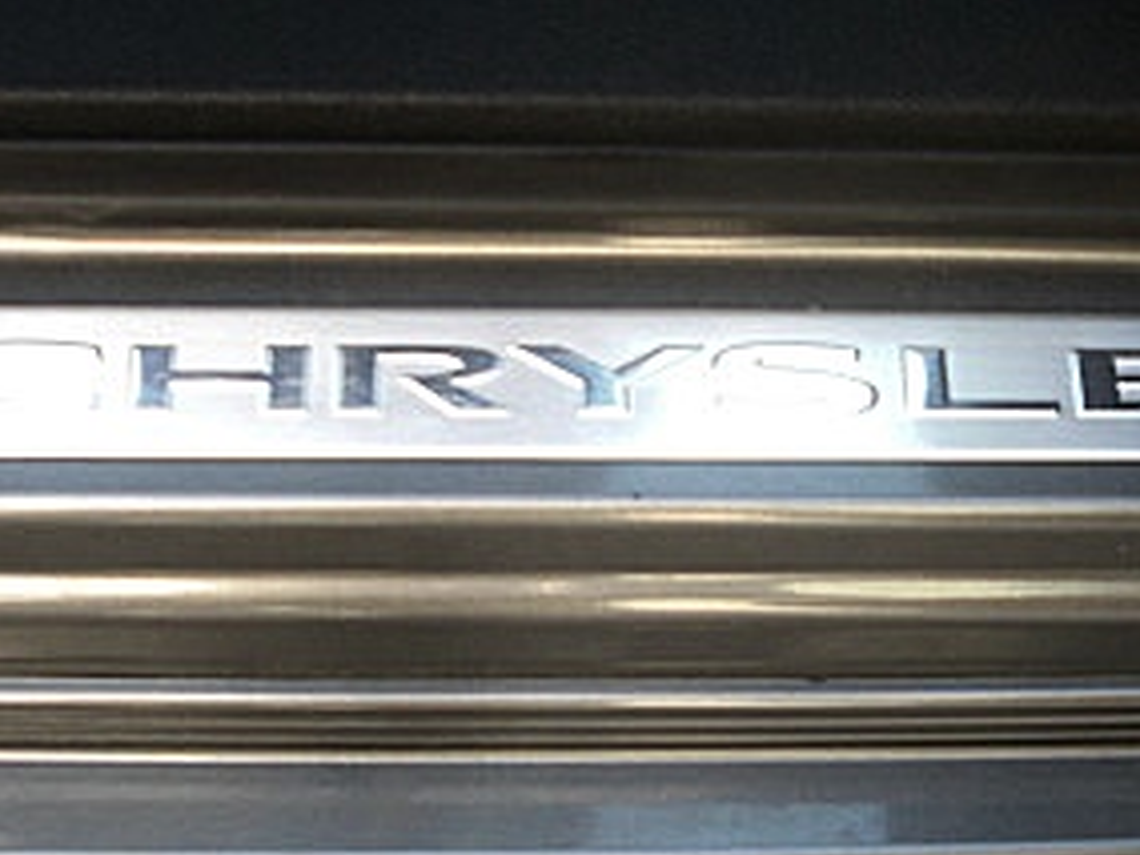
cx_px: 731
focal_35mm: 81
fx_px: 2668
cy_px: 446
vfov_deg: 18.2
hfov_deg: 24.0
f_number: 2.8
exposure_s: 1/80
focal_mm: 6.3
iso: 100
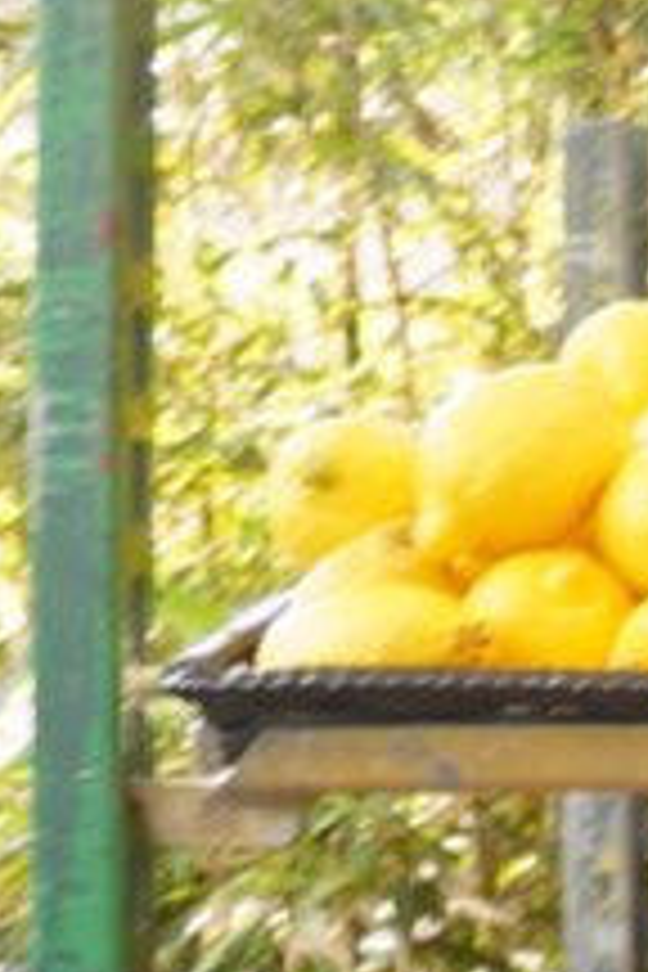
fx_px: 5395
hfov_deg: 5.4
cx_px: 3105
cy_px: 1231
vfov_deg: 10.1
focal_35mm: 200
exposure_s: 1/40
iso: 125
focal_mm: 20.6
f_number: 2.8
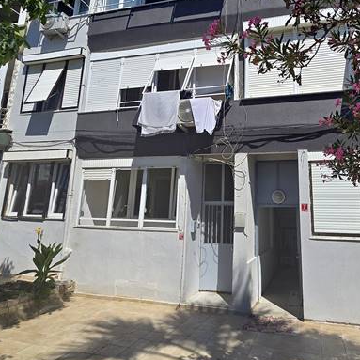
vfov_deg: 64.3
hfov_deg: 64.0
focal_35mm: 24
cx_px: 228
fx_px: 282
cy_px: 140
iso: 50
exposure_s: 1/3291
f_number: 2.2
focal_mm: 2.2
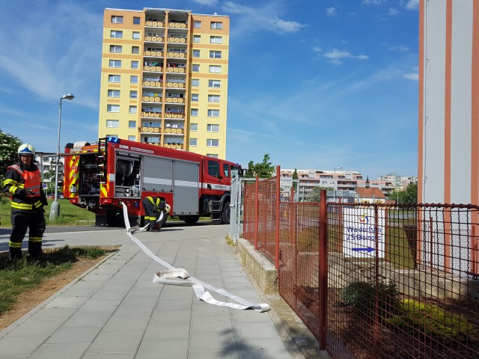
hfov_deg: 67.3
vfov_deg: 53.1
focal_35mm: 26
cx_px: 240
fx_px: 360
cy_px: 180
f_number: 1.7
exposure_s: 1/2864
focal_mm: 4.2
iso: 40
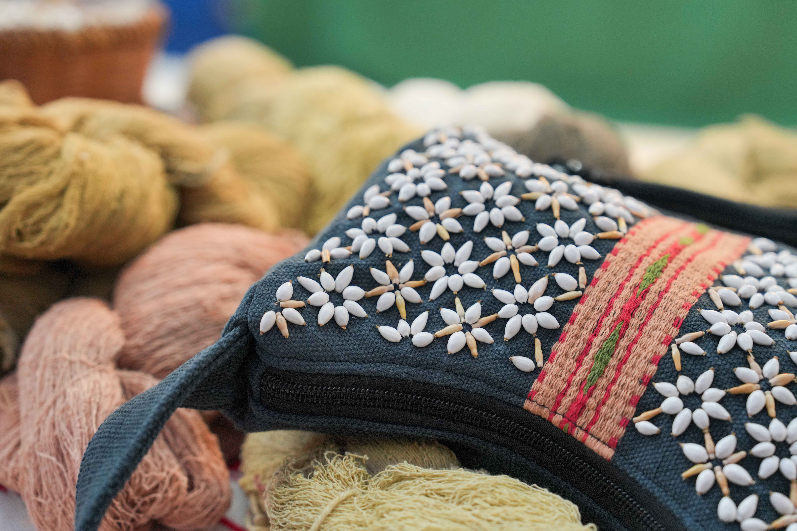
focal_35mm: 70
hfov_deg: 28.8
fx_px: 1550
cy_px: 266
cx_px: 398
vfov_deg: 19.5
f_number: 3.5
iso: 1250
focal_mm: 70
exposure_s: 1/160
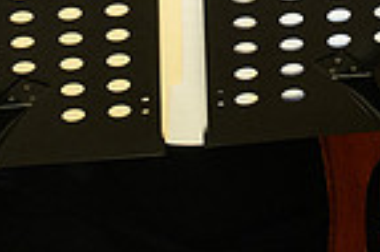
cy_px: -251
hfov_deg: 3.1
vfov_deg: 2.0
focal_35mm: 669
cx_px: 311
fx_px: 7054
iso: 6400
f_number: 11
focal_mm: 165
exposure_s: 1/40
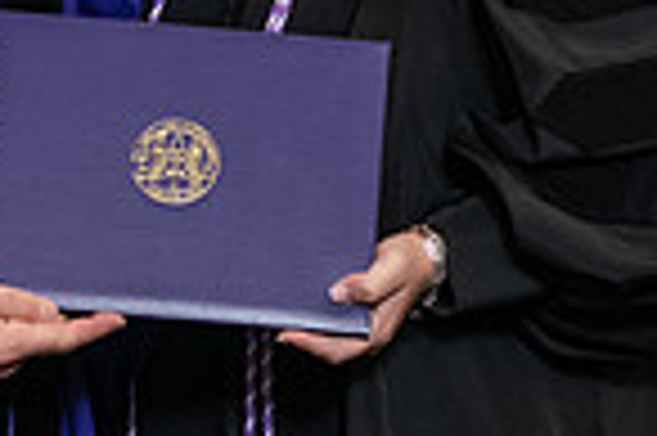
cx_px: -18
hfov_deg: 7.4
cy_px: 2
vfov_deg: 4.9
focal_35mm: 278
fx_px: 5068
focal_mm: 70
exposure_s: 1/125
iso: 2000
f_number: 5
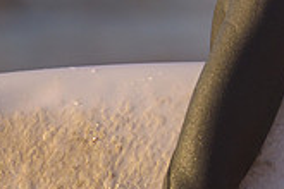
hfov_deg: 1.2
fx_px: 13852
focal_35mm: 1756
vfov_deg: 0.8
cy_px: -70
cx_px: 422
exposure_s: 1/2000
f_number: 5.6
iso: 900
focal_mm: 500
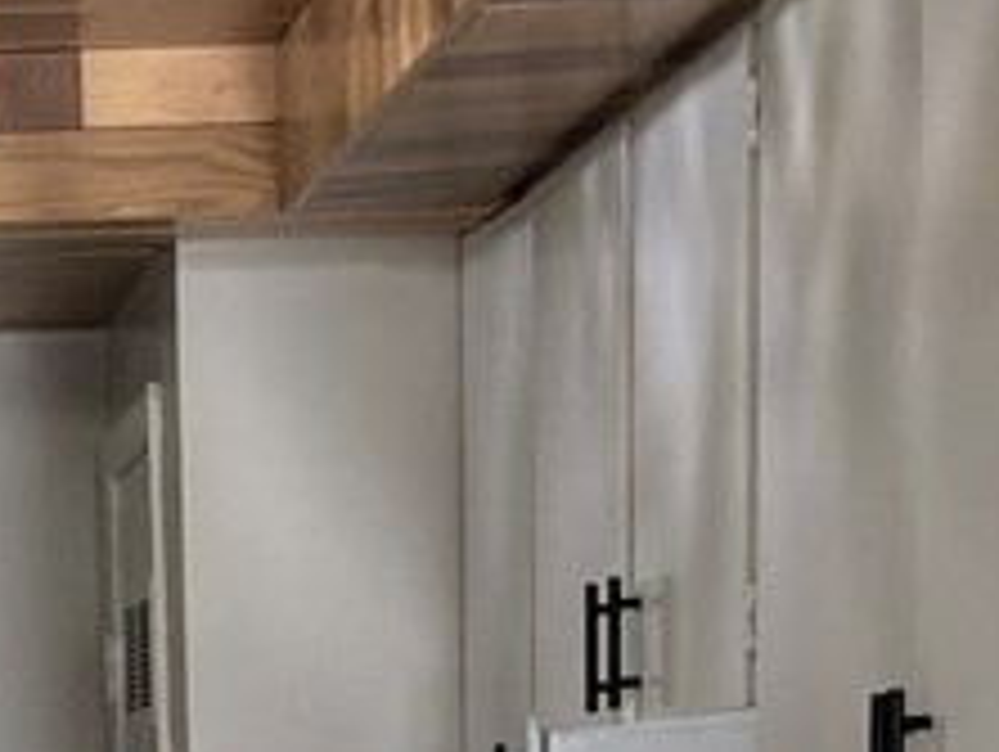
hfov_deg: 15.0
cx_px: -50
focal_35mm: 129
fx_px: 3727
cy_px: 1391
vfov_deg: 10.7
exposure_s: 1/60
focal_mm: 3
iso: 40
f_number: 1.8
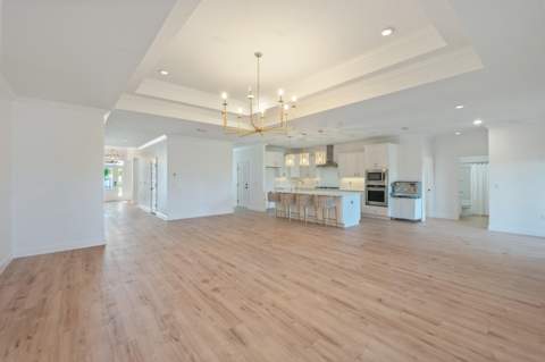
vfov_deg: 77.2
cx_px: 272
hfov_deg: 100.4
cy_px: 181
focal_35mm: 15
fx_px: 227
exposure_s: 1/30
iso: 640
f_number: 9
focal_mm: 15
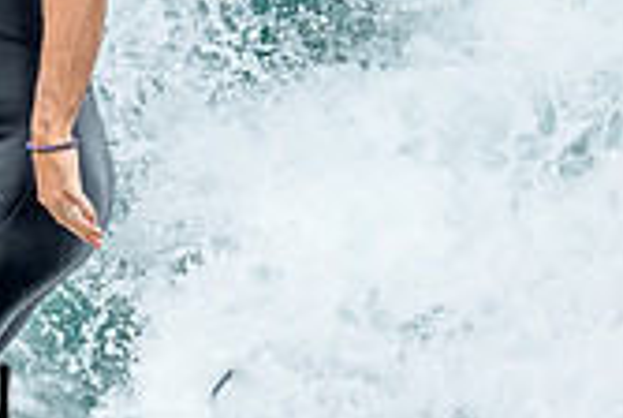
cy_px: 345
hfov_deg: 0.7
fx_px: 48073
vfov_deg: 0.5
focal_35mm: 2773
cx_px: -384
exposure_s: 1/2000
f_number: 6.3
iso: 800
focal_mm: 800
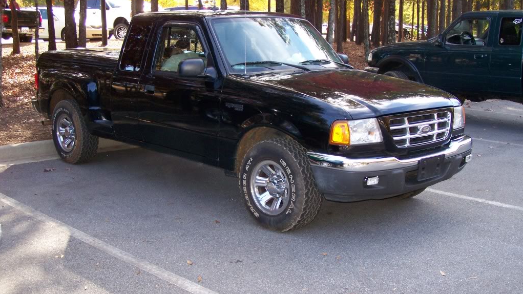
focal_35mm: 47
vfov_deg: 25.4
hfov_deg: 43.7
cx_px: 261
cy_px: 157
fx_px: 652
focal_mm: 7.1
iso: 160
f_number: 2.9
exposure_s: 1/200
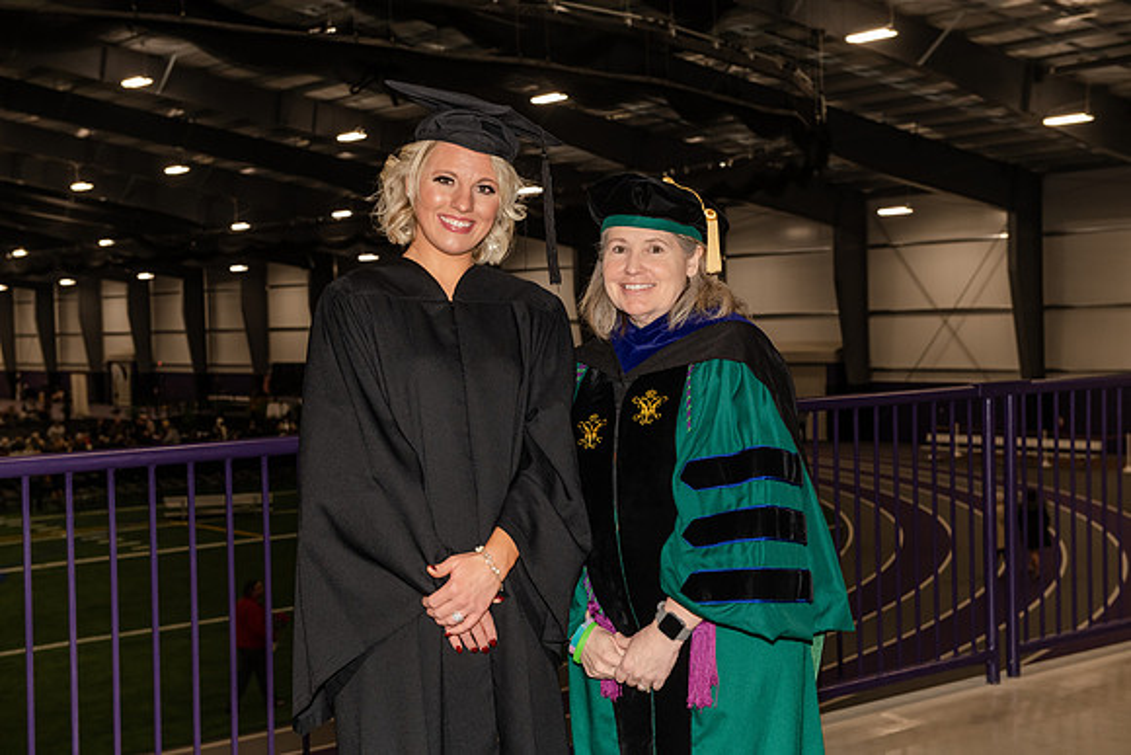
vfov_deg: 24.6
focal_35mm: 55
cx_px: 566
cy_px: 378
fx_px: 1728
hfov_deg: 36.2
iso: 1000
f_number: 6.3
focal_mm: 55
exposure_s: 1/160
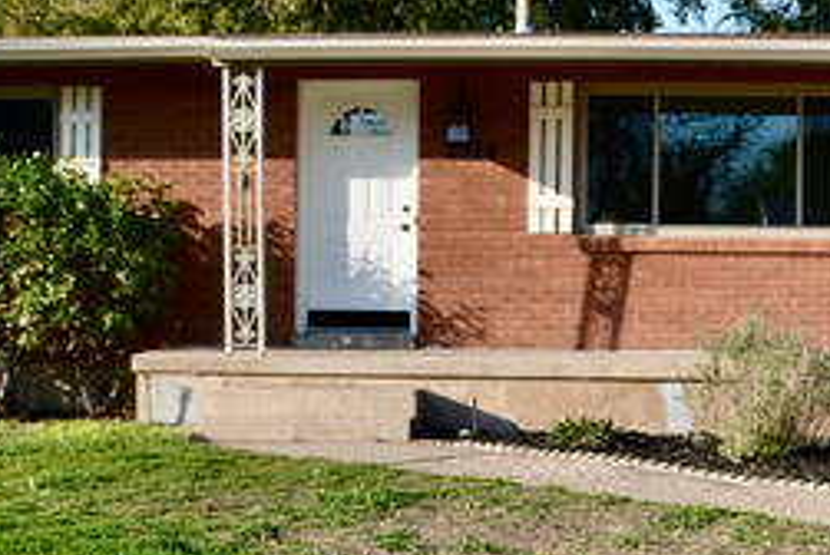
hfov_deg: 24.0
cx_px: 589
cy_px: 306
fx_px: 1939
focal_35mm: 84
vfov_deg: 16.3
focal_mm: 22
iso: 100
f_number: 7.1
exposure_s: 1/200
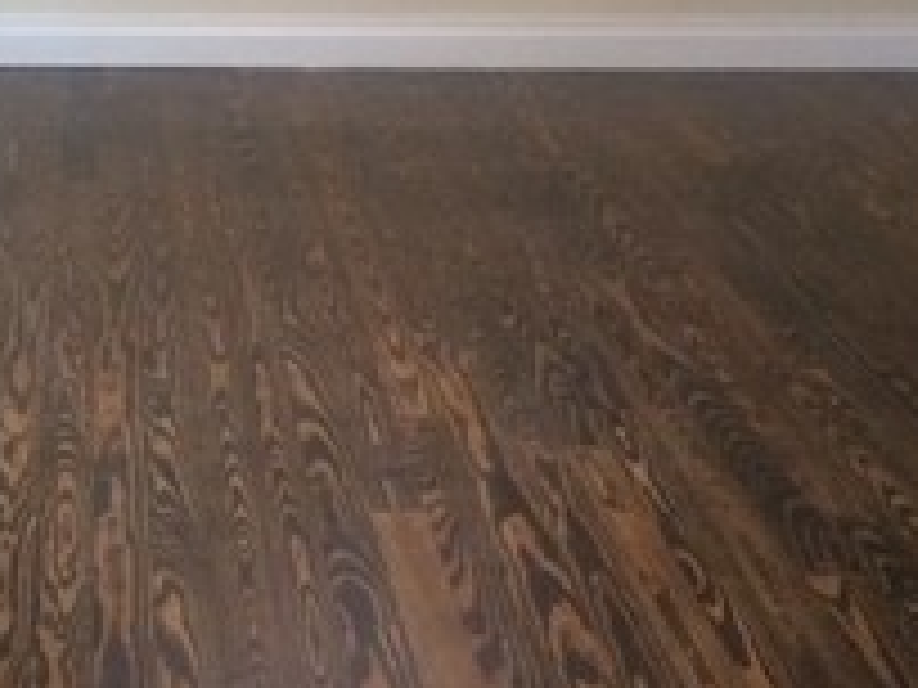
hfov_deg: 20.5
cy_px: 193
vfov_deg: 16.2
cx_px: -104
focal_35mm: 91
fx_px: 2413
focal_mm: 4.15
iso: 200
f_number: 2.2
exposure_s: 1/30
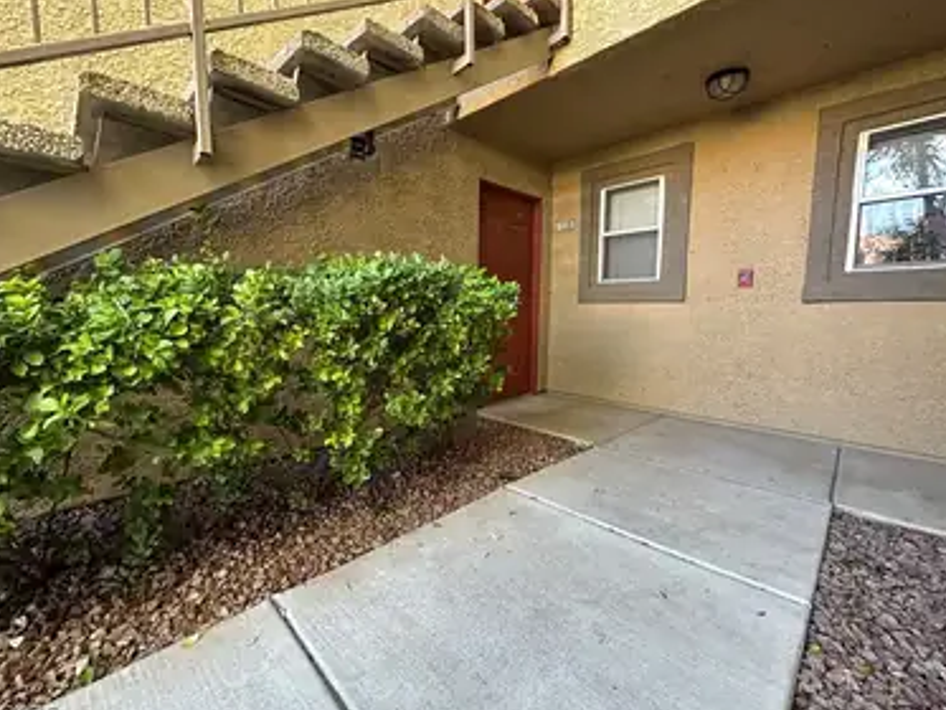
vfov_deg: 81.8
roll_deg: -0.3
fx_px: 410
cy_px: 350
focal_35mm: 15
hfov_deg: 98.1
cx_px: 457
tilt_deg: -6.0
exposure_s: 1/99
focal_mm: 2.22
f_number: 2.2
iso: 250
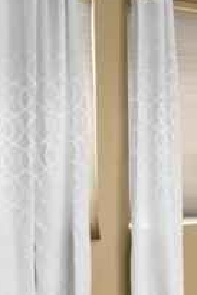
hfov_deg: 11.7
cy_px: 150
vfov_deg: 23.9
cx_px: 531
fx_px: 696
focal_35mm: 85
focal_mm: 17
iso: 400
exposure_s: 1/20
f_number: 8
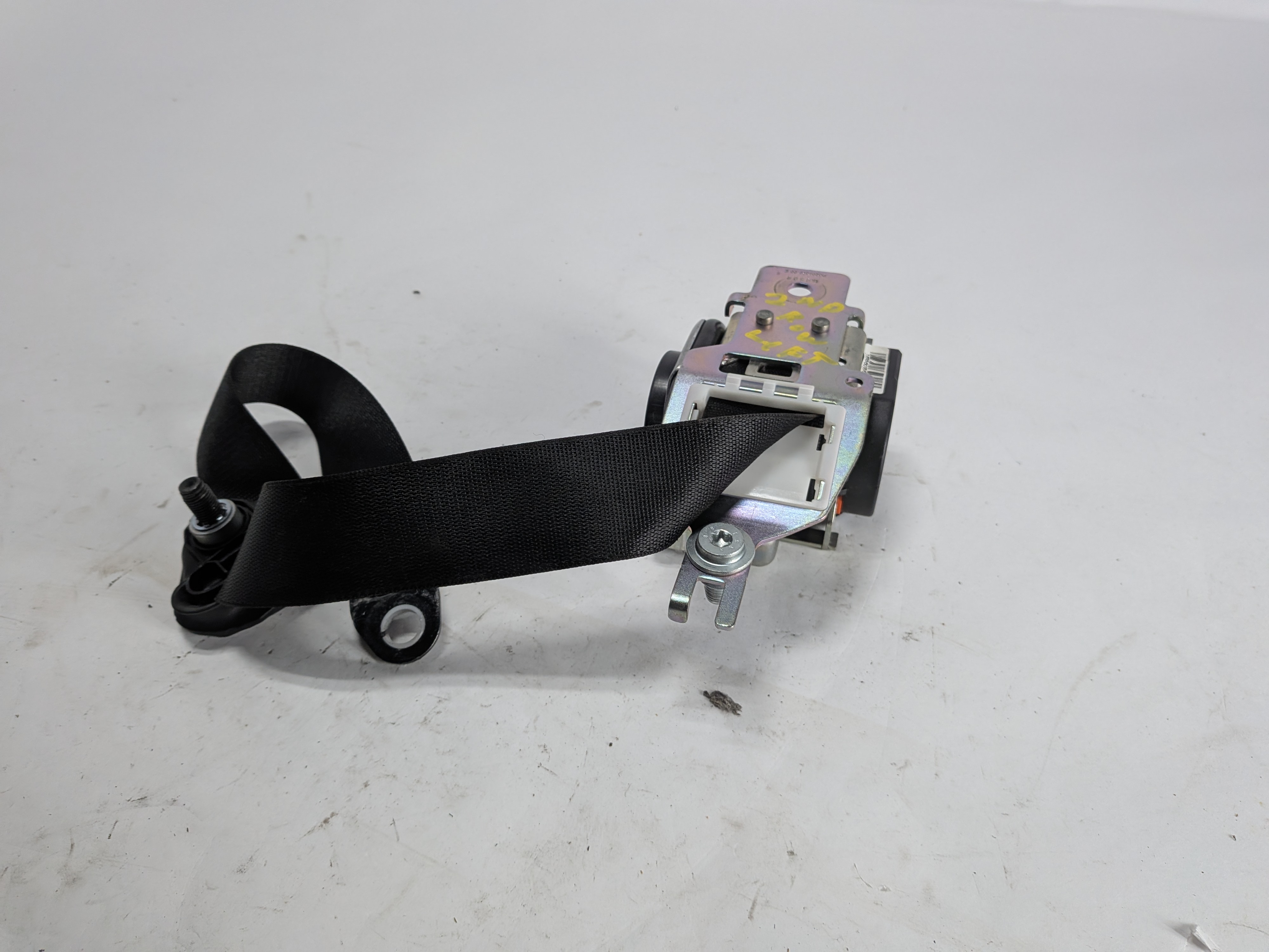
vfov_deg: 56.8
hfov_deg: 71.6
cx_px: 634
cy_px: 476
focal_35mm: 24
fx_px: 880
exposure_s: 1/627
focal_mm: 4.53
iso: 49
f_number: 1.7
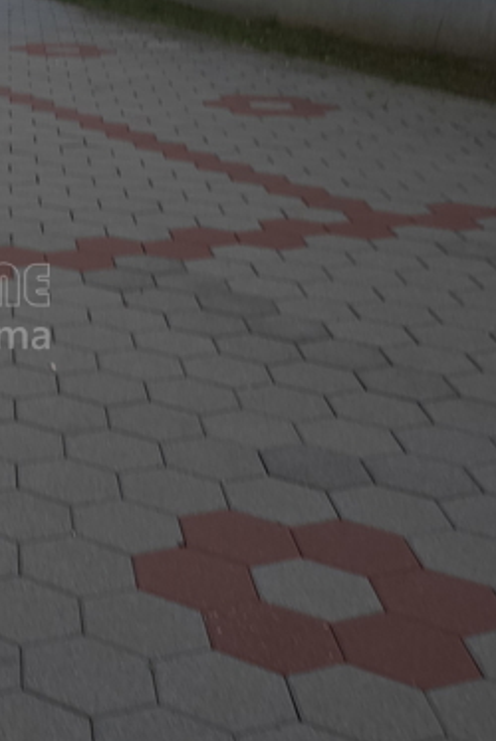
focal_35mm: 69
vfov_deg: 29.1
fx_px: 1423
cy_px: 260
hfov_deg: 17.6
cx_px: -268
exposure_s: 1/124
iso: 12
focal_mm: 6.3
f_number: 1.7
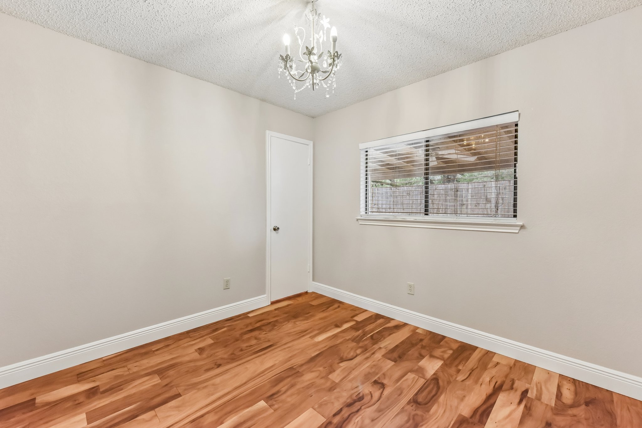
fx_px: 250
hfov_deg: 104.3
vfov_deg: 81.2
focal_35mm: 14
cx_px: 321
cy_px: 214
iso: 1600
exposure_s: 1/15
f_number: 8
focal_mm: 14
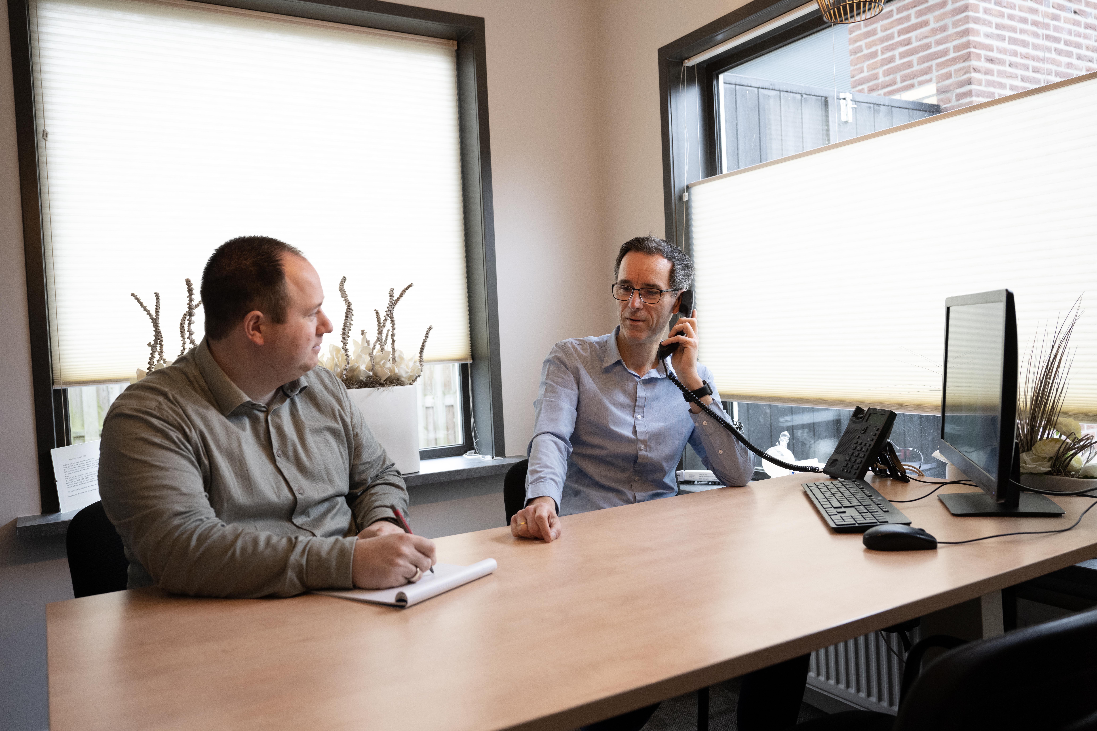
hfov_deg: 64.6
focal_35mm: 28
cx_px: 548
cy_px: 366
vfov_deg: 45.7
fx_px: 868
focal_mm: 28.5
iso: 1600
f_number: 4
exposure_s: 1/160
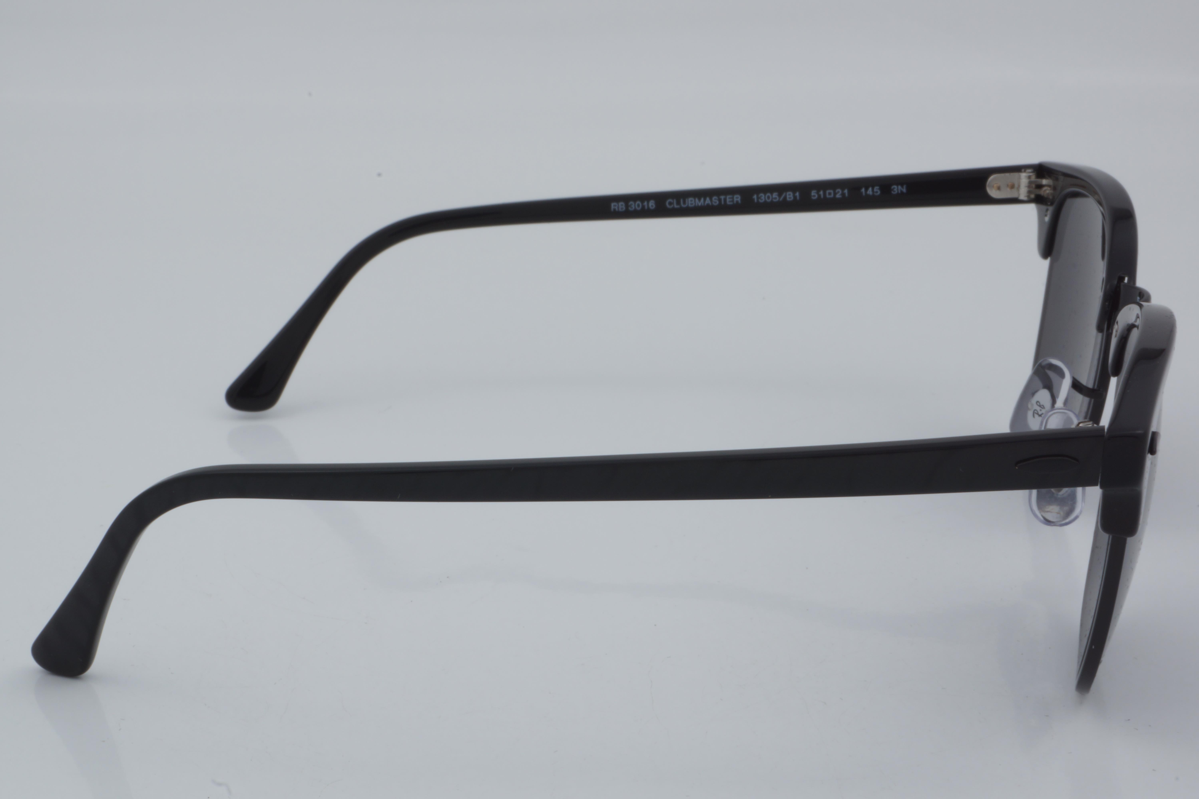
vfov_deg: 18.2
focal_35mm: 75
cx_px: 600
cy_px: 400
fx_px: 2498
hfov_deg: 27.0
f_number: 32
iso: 100
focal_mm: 50
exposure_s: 1/4
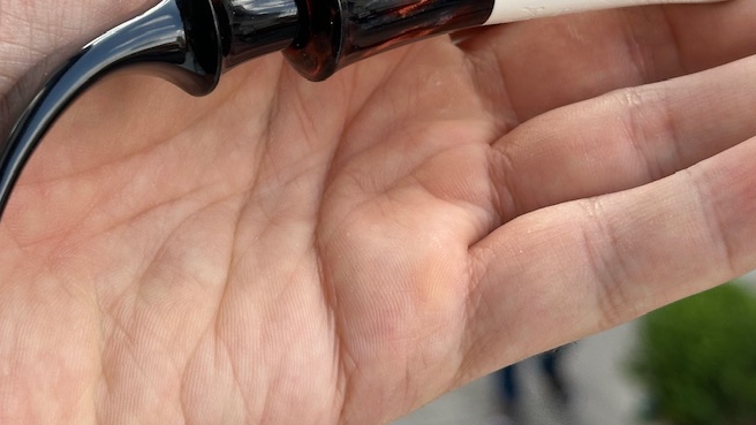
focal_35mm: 102
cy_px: -66
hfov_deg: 20.9
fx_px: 2045
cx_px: 259
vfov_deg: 11.7
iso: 64
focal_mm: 6.86
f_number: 1.78
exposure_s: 1/471
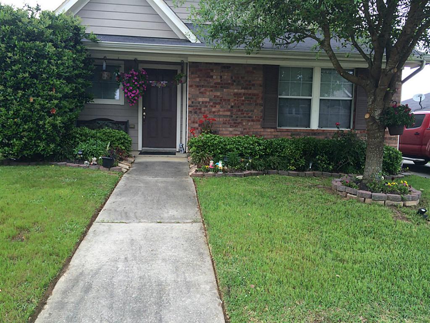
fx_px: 373
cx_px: 215
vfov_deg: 46.8
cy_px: 162
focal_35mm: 30
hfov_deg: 60.0
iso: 32
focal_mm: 4.12
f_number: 2.2
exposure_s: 1/265
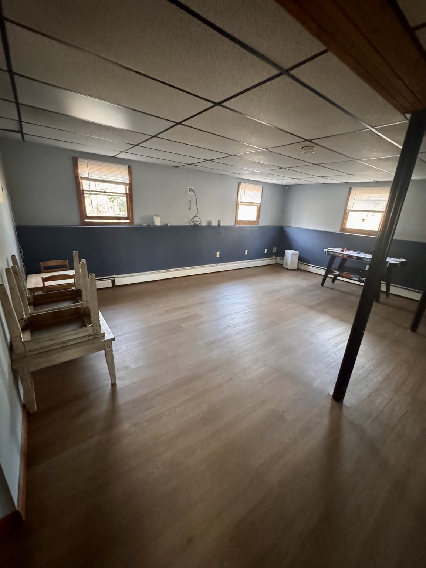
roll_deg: -2.8
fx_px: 230
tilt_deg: -18.8
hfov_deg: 85.7
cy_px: 284
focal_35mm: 14
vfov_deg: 102.1
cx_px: 213
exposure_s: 1/60
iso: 1250
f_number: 2.2
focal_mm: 2.22
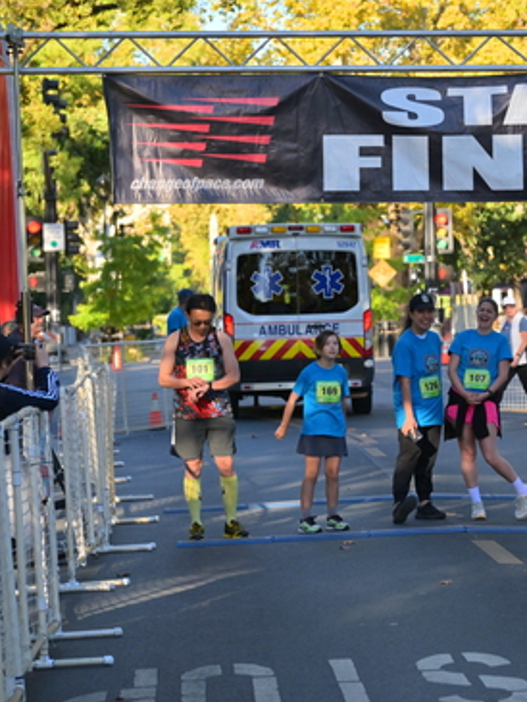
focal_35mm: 174
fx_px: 3530
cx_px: 527
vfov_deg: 11.4
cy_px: 351
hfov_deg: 8.5
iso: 500
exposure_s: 1/1250
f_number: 5.6
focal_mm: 120
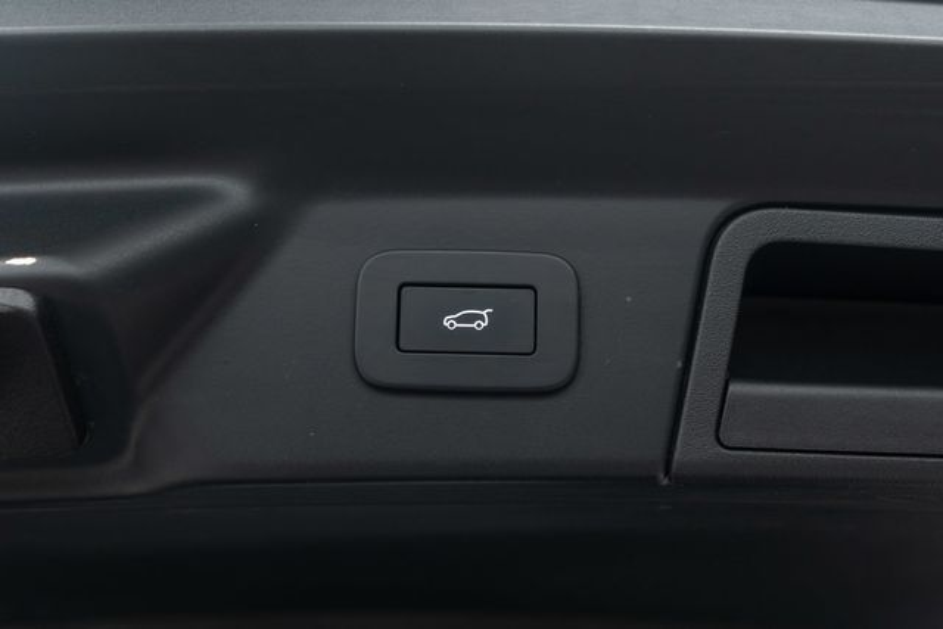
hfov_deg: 46.4
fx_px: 1100
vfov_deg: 31.9
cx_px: 472
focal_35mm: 42
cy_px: 314
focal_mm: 28
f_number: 3.5
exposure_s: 1/40
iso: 640
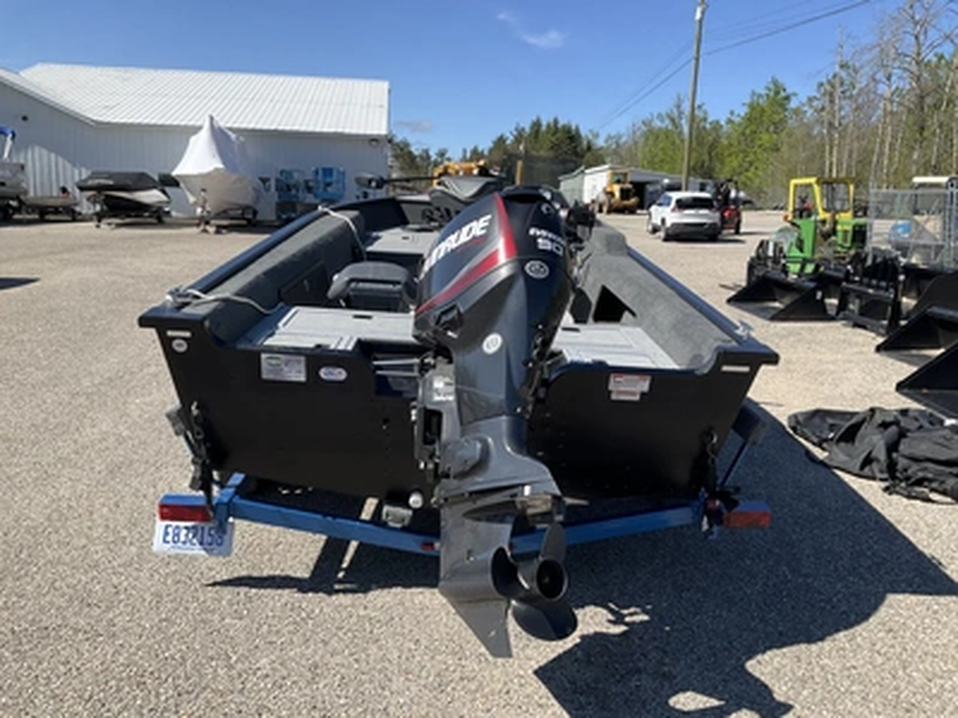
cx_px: 479
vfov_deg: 48.2
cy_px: 359
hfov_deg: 61.7
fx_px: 803
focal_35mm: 29
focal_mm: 3
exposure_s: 1/1490
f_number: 1.8
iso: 25
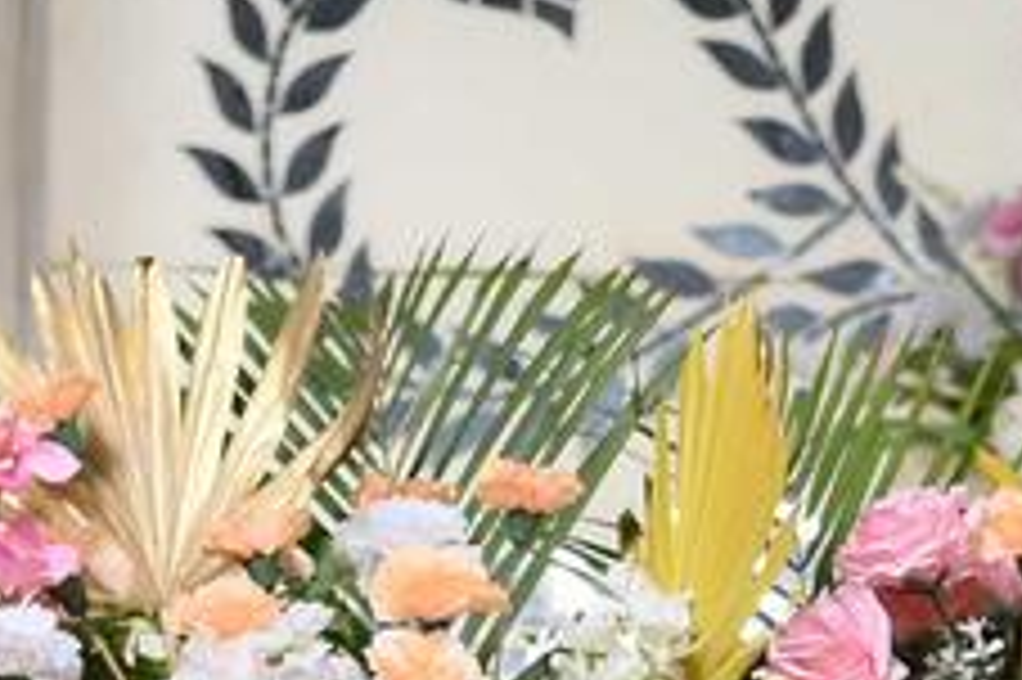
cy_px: 1801
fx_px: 5390
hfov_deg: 10.7
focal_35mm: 190
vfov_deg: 6.7
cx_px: 1202
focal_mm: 24
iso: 125
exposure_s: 1/500
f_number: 2
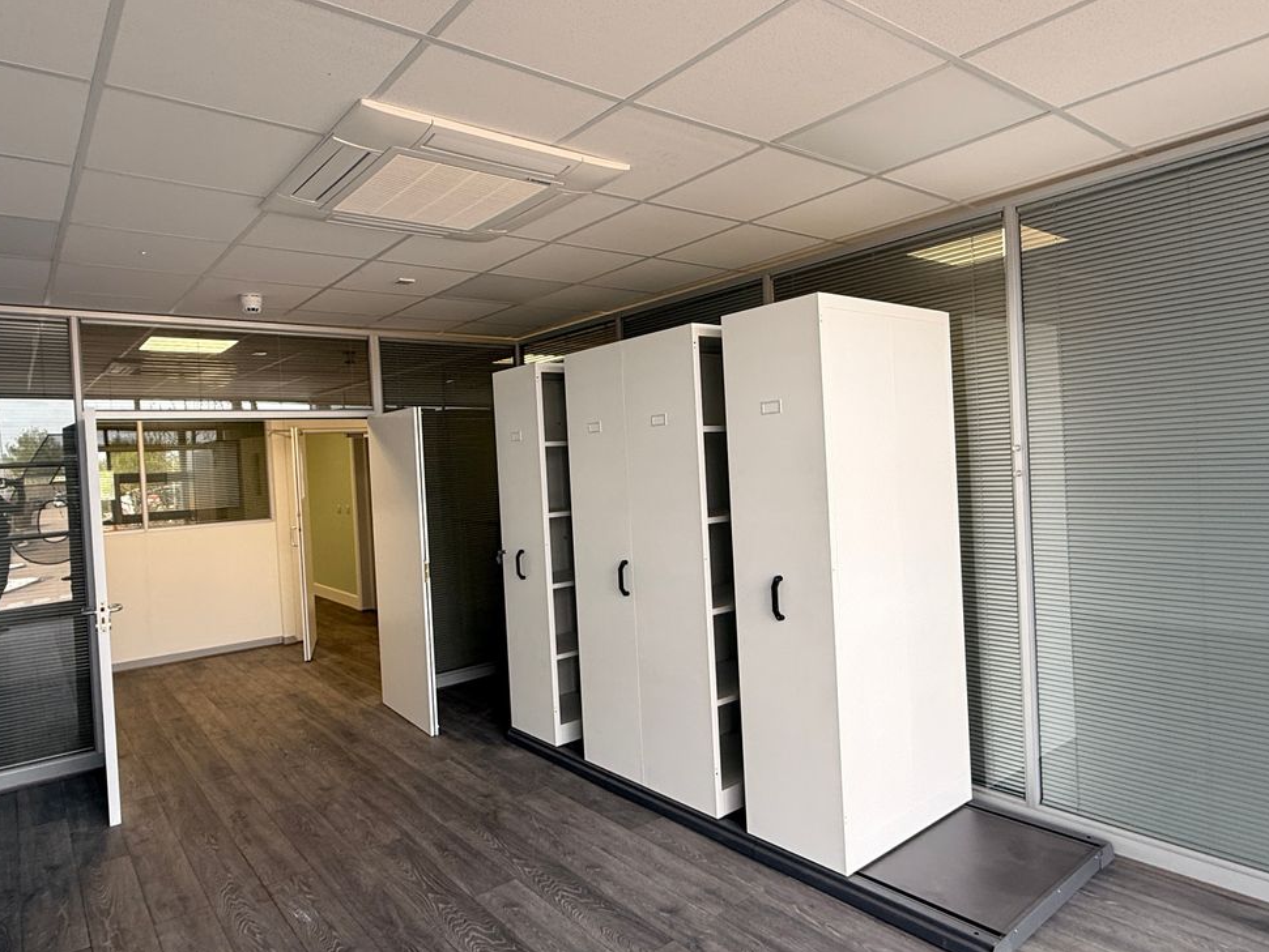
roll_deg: +3.1
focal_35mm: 16
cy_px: 479
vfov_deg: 78.1
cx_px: 565
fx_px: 587
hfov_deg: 94.1
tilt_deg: -0.5
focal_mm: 2.22
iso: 64
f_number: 2.2
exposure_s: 1/99
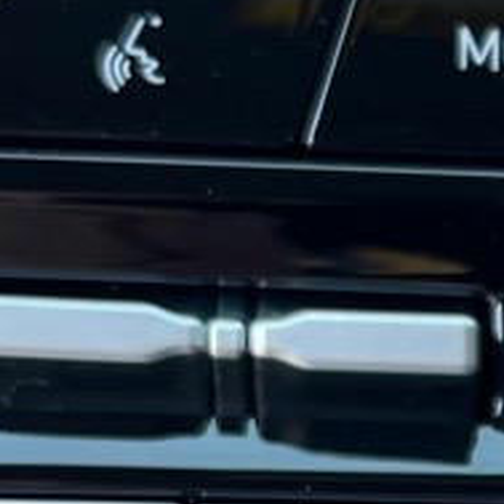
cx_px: 976
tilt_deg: -27.6
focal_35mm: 195
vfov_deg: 8.8
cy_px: 632
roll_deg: -1.1
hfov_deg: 8.5
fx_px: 3212
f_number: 1.5
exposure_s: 1/134
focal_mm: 5.7
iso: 32
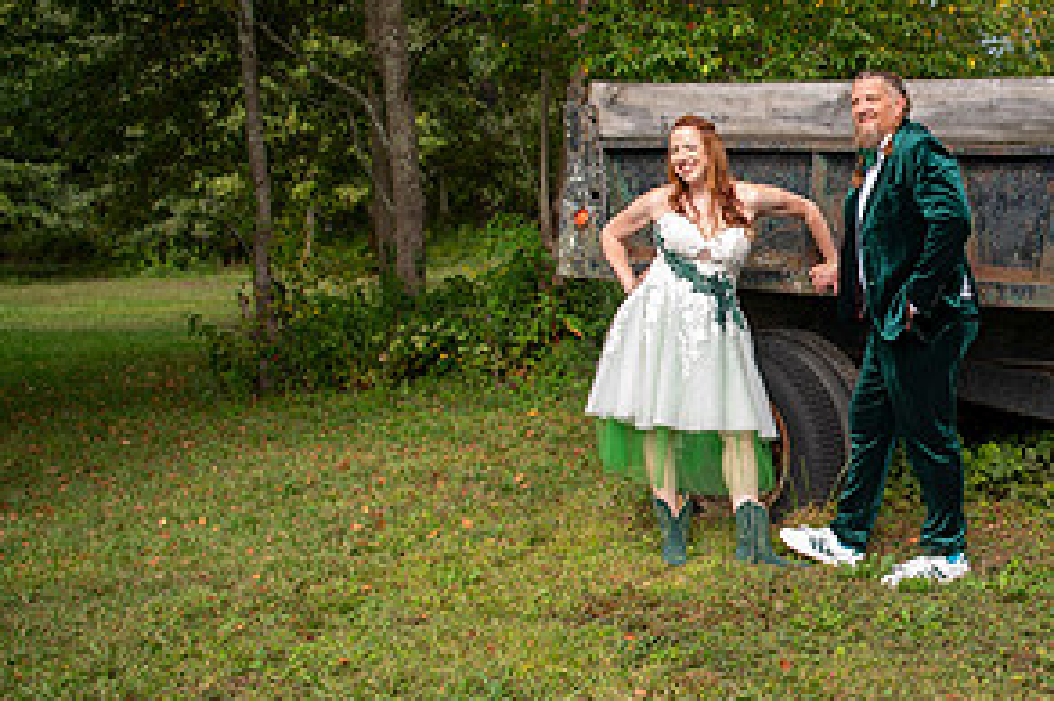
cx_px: 953
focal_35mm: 49
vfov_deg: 27.4
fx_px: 1433
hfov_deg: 37.7
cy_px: 318
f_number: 3.2
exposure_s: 1/125
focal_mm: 24
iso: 50
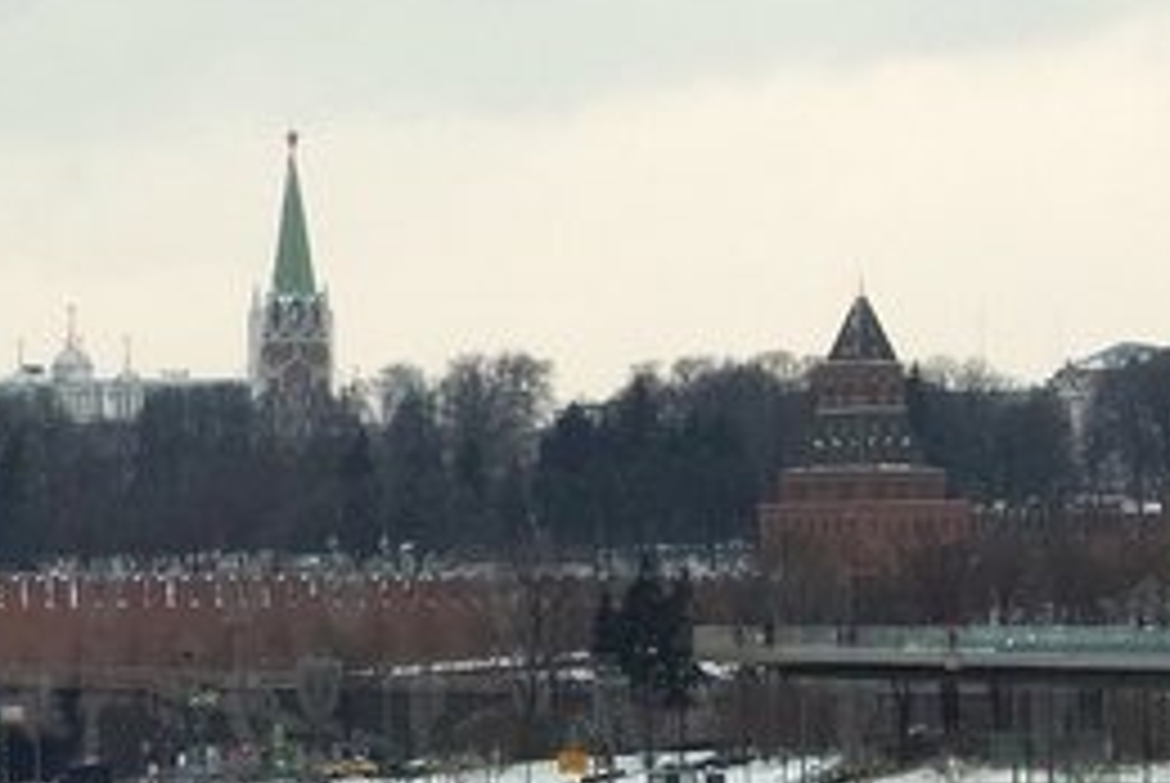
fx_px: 10346
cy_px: 652
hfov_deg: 6.5
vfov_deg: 4.3
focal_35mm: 318
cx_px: 243
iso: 100
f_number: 8
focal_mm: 35
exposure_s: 1/60
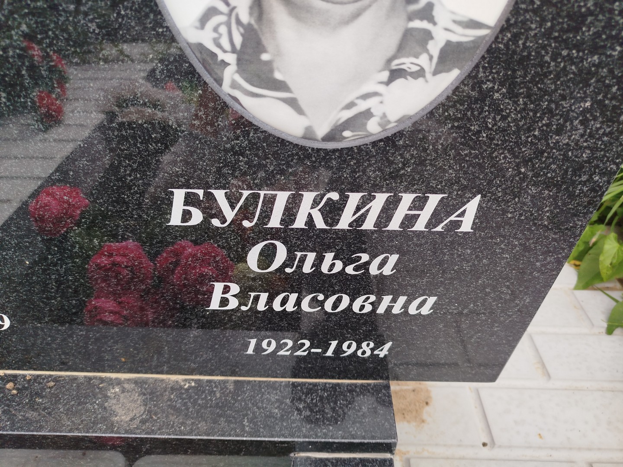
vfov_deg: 56.8
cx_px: 312
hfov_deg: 71.6
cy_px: 234
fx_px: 432
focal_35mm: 24
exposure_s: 1/500
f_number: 1.7
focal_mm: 5.31
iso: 50
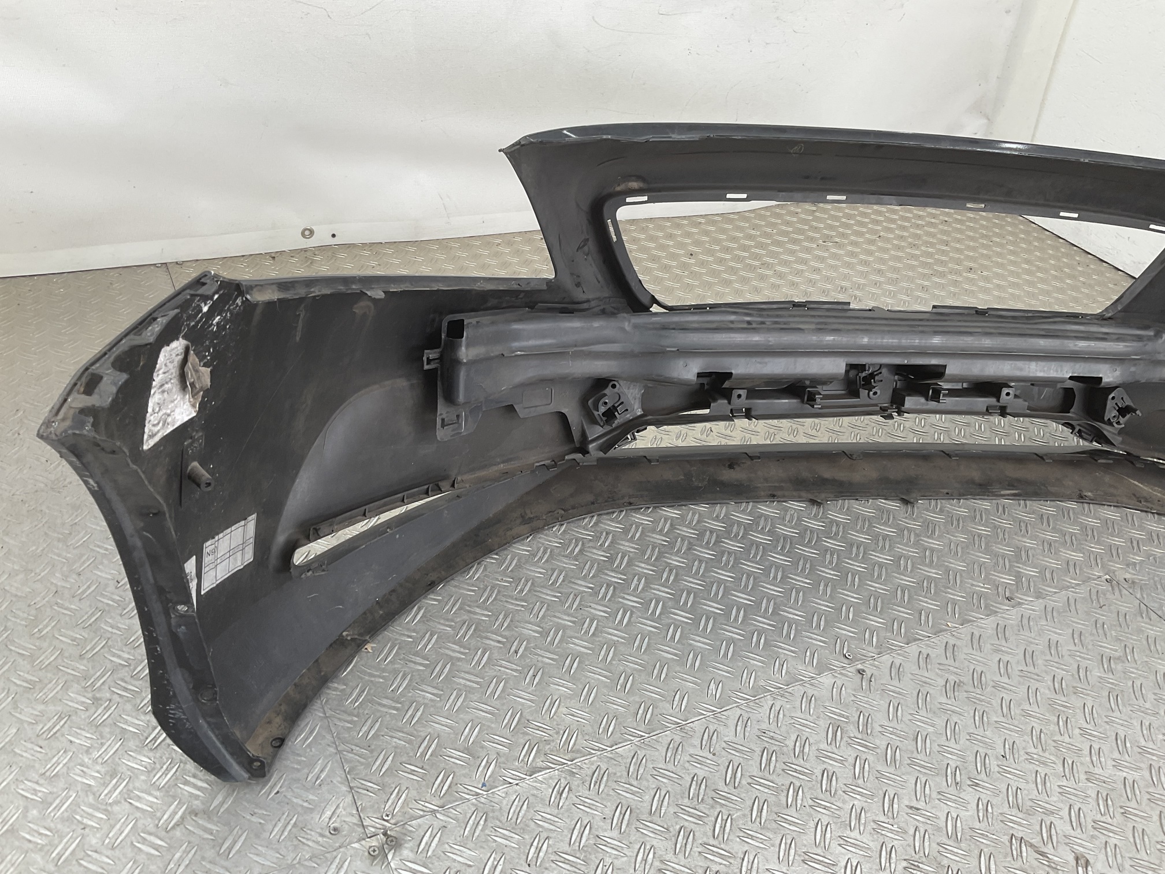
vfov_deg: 48.2
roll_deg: -11.0
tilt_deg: -34.6
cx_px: 582
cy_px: 437
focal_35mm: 29
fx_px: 976
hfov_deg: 61.7
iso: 20
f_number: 1.8
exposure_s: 1/100
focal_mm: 3
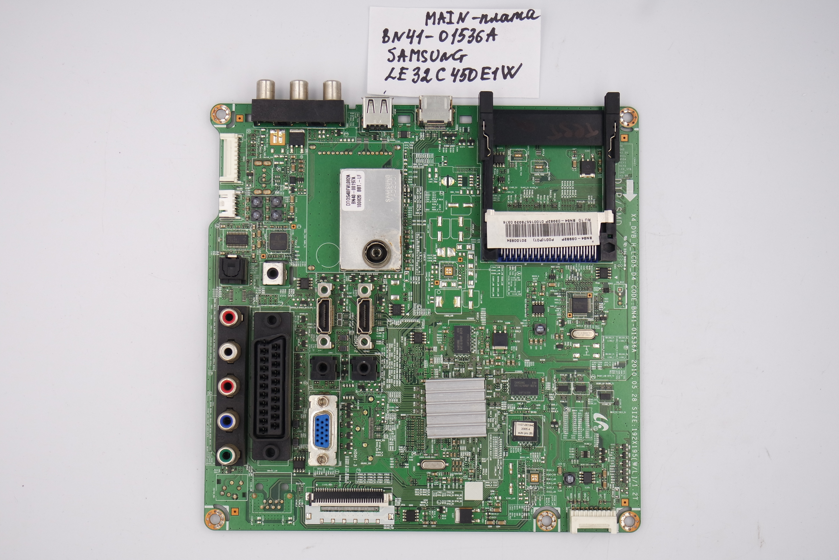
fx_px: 1258
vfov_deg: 25.1
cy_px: 280
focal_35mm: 54
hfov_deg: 36.9
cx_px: 420
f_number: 5
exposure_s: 1/125
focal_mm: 20
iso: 160
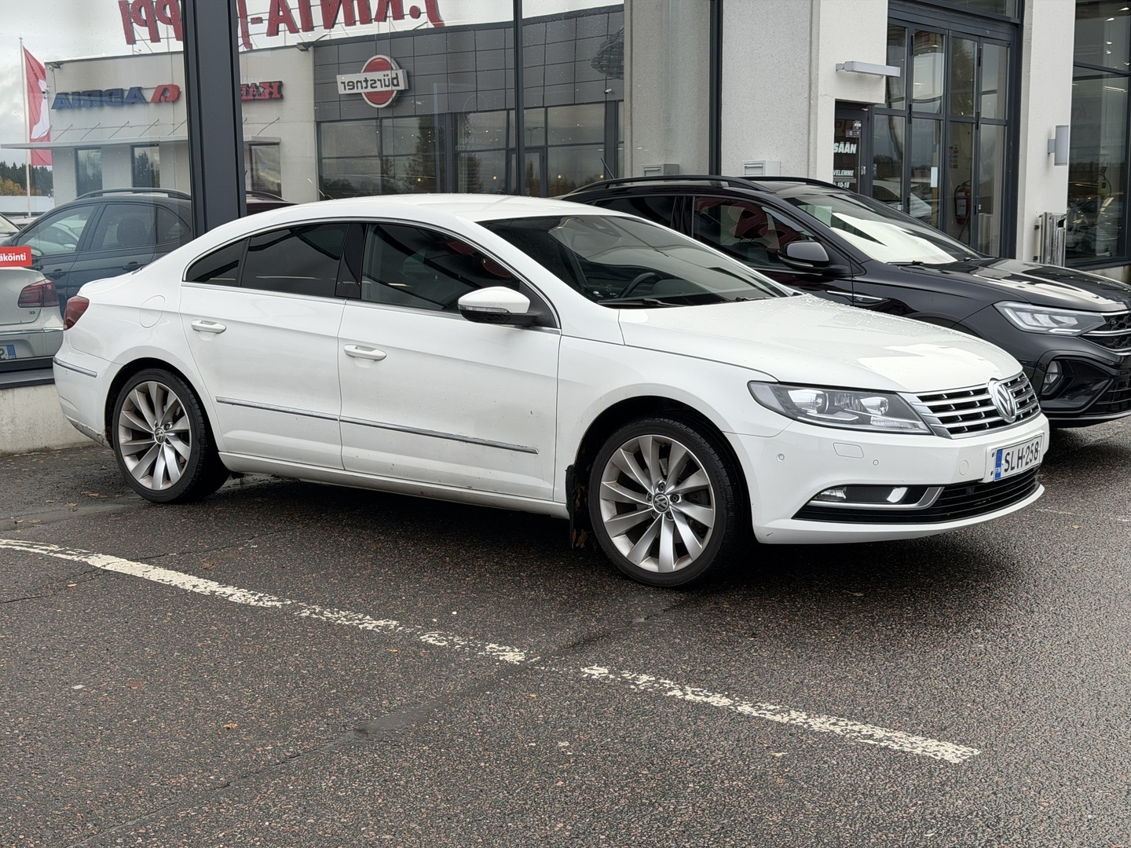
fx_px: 1568
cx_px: 566
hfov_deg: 39.7
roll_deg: +0.2
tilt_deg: -8.1
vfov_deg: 30.3
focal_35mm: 48
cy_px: 424
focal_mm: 6.76
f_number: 1.78
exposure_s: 1/620
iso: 64
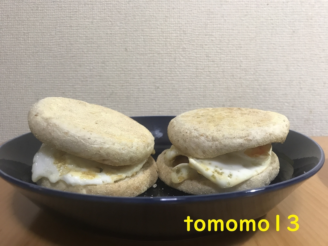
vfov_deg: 49.7
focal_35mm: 28
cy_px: 123
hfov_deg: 63.4
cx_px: 164
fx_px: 265
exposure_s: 1/17
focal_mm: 3.99
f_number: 1.8
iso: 64
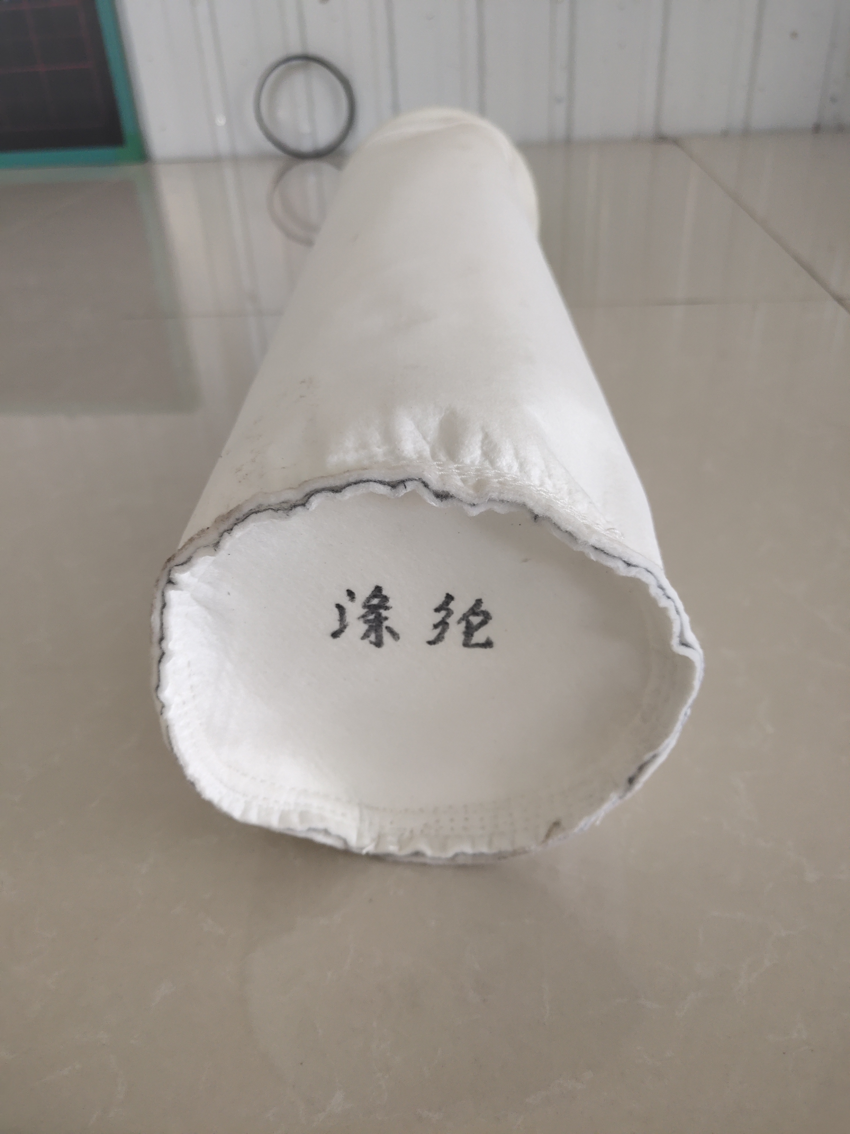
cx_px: 425
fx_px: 949
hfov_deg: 48.2
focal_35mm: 29
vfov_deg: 61.7
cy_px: 567
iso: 137
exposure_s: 1/100
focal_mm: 4.27
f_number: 1.8
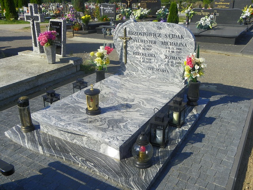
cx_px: 126
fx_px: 248
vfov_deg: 41.8
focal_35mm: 34
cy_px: 95
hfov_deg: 54.0
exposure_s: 1/320
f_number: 5
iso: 64
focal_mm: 6.1
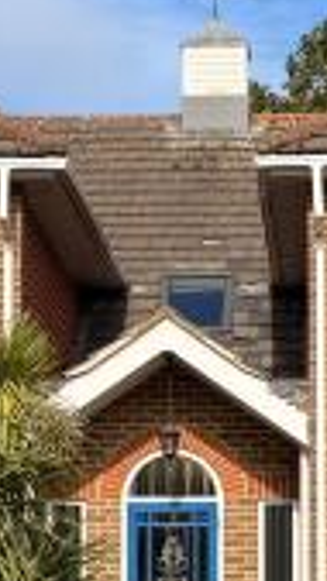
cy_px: 581
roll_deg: +0.0
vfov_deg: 13.4
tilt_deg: +3.1
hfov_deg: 7.7
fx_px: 2437
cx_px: 258
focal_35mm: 158
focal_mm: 6.76
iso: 80
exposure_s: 1/4975
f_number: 1.78
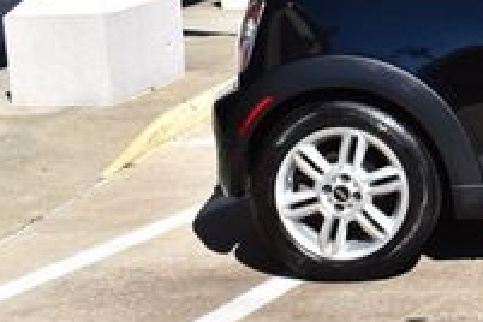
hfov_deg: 21.4
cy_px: -19
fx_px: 1154
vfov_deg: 15.5
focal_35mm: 86
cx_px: 632
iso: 400
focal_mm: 18
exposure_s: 1/500
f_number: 11
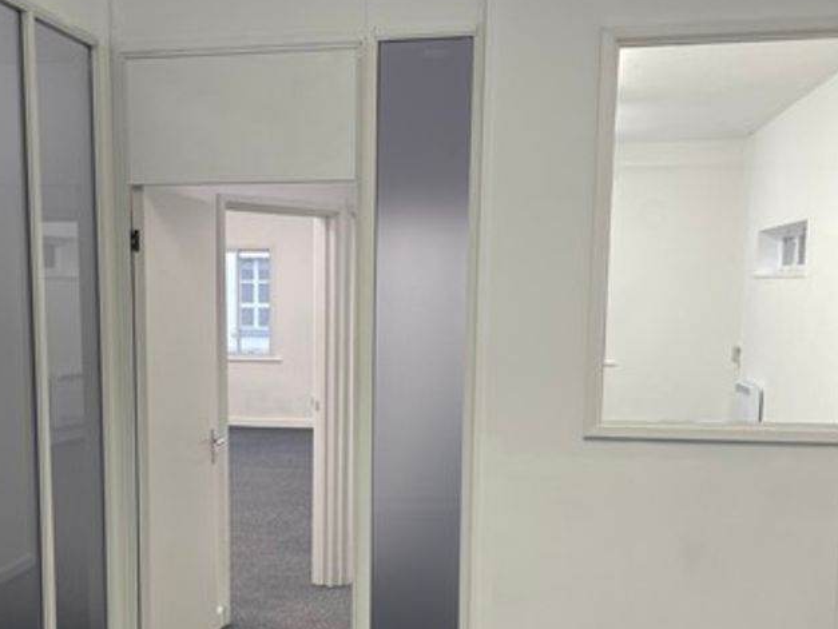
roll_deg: +0.1
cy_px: 452
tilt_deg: -9.6
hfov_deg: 40.7
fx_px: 1114
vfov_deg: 31.1
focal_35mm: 46
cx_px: 277
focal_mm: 4.2
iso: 50
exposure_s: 1/100
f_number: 1.6
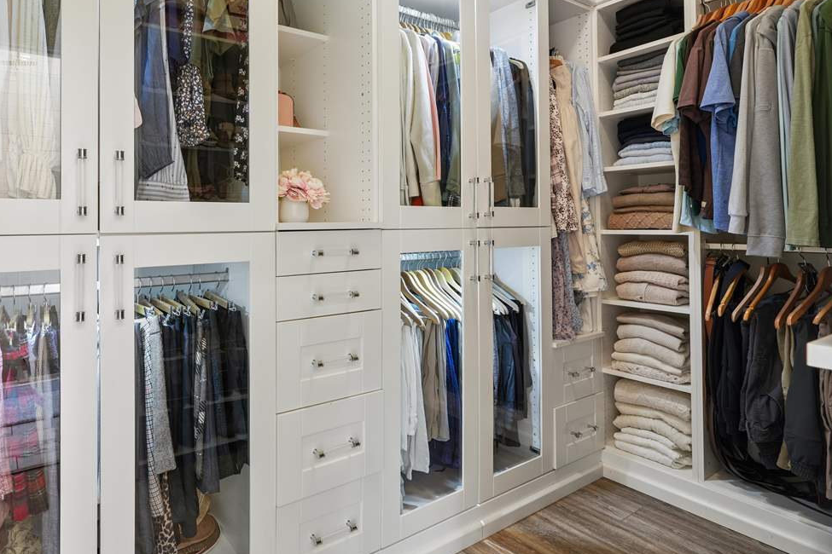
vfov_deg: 59.0
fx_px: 485
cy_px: 219
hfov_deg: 79.6
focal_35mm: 21
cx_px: 310
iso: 400
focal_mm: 16
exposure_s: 1/1.67
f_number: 10
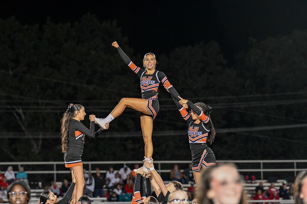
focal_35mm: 172
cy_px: 102
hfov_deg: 11.9
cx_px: 154
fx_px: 1471
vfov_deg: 8.0
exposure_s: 1/200
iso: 2000
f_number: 2.8
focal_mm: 115
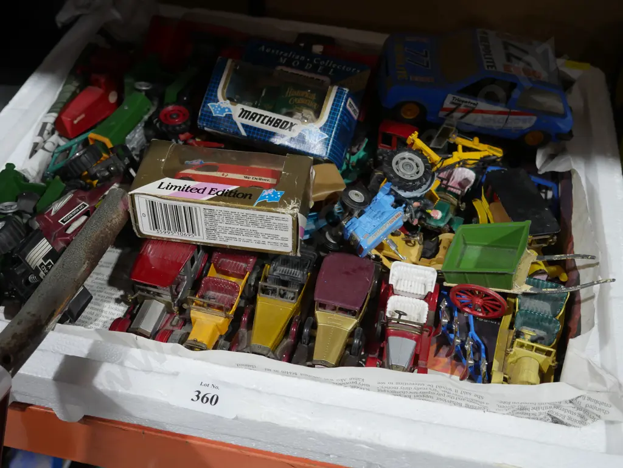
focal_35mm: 42
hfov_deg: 44.8
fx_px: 756
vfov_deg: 34.4
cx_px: 312
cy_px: 234
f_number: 4.6
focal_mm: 21
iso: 640
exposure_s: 1/60
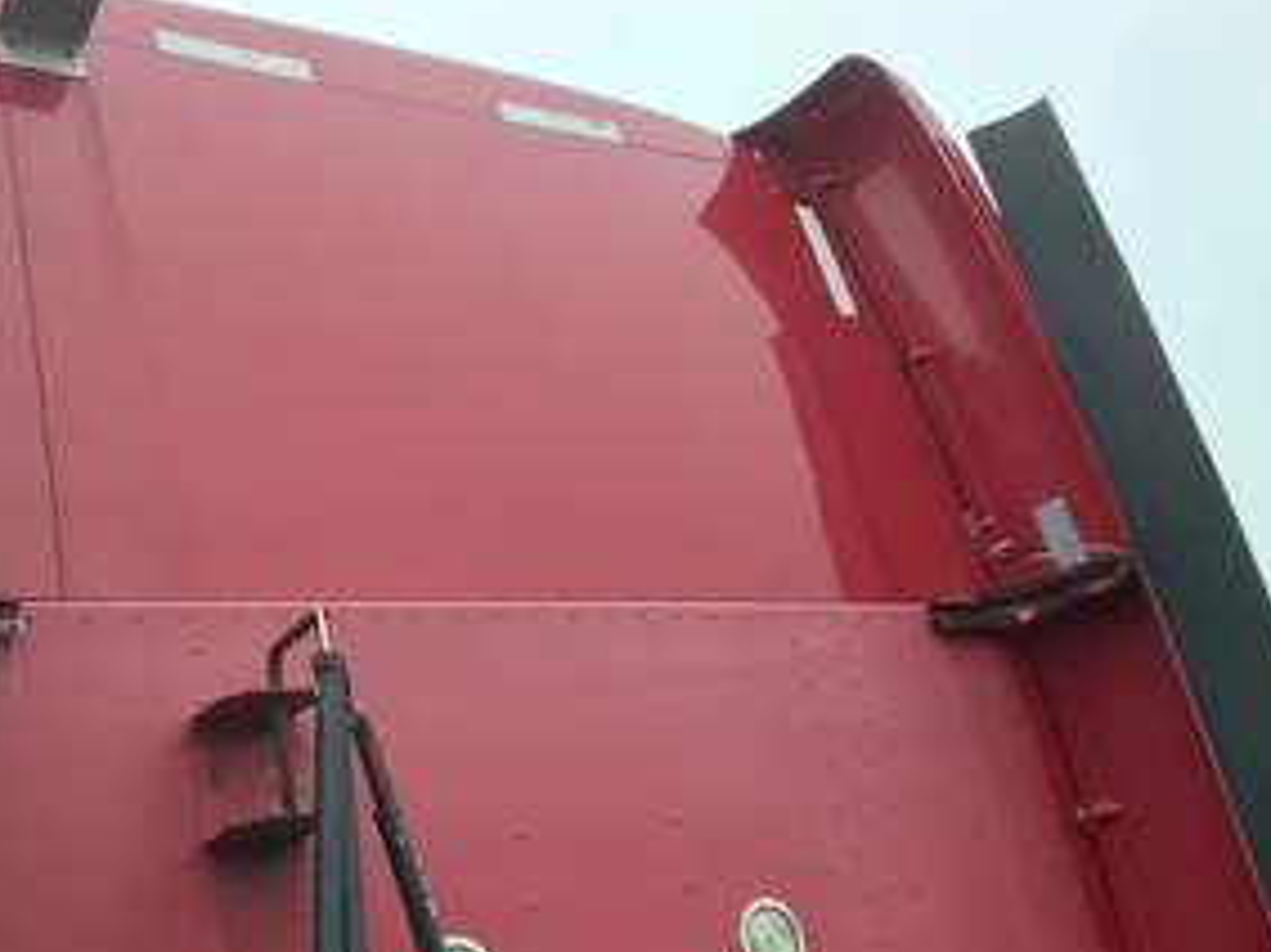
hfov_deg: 45.2
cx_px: 431
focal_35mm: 41
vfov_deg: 35.1
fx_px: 1505
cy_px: 507
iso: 320
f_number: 1.8
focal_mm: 3
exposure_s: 1/43
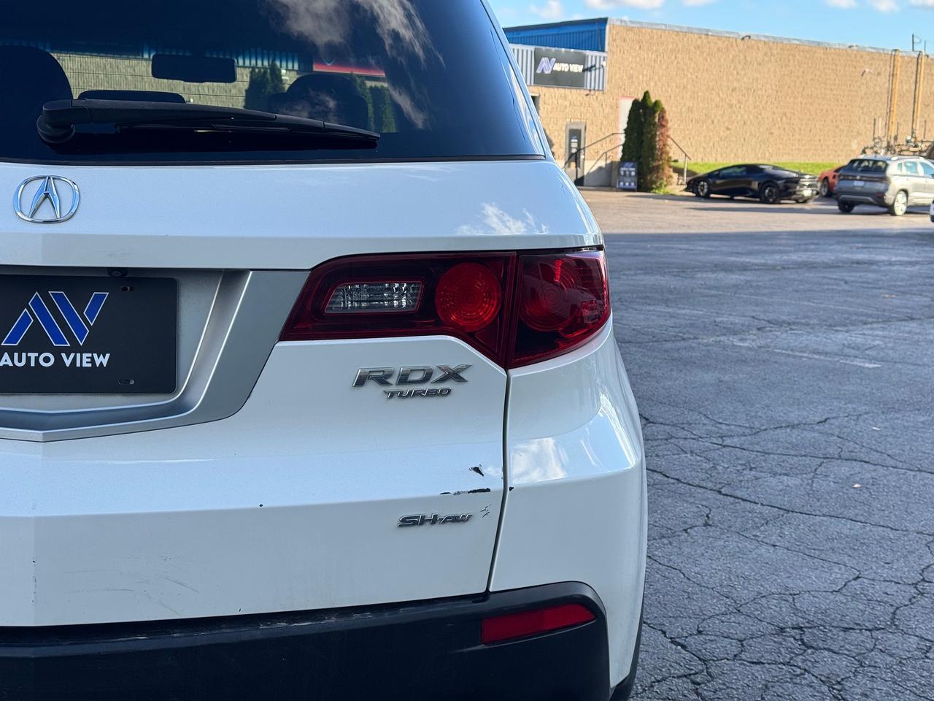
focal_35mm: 48
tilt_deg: -7.9
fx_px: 1295
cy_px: 350
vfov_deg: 30.3
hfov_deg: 39.7
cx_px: 467
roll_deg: -1.0
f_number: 1.78
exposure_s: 1/1043
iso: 64
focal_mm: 6.76
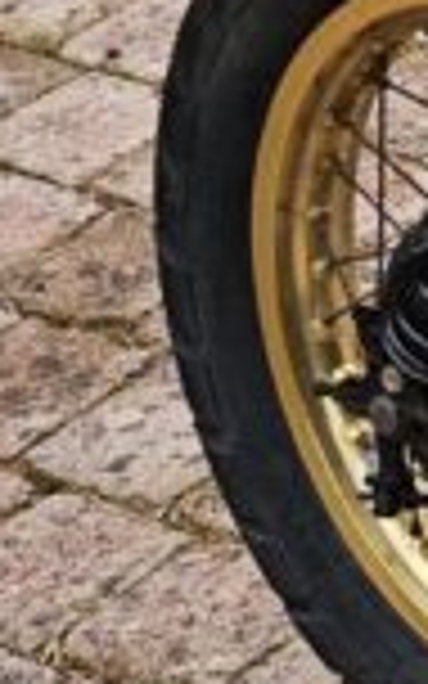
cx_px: 1838
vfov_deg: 12.8
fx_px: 3061
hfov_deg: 6.3
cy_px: 392
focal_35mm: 164
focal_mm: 6.3
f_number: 1.7
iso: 20
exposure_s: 1/120
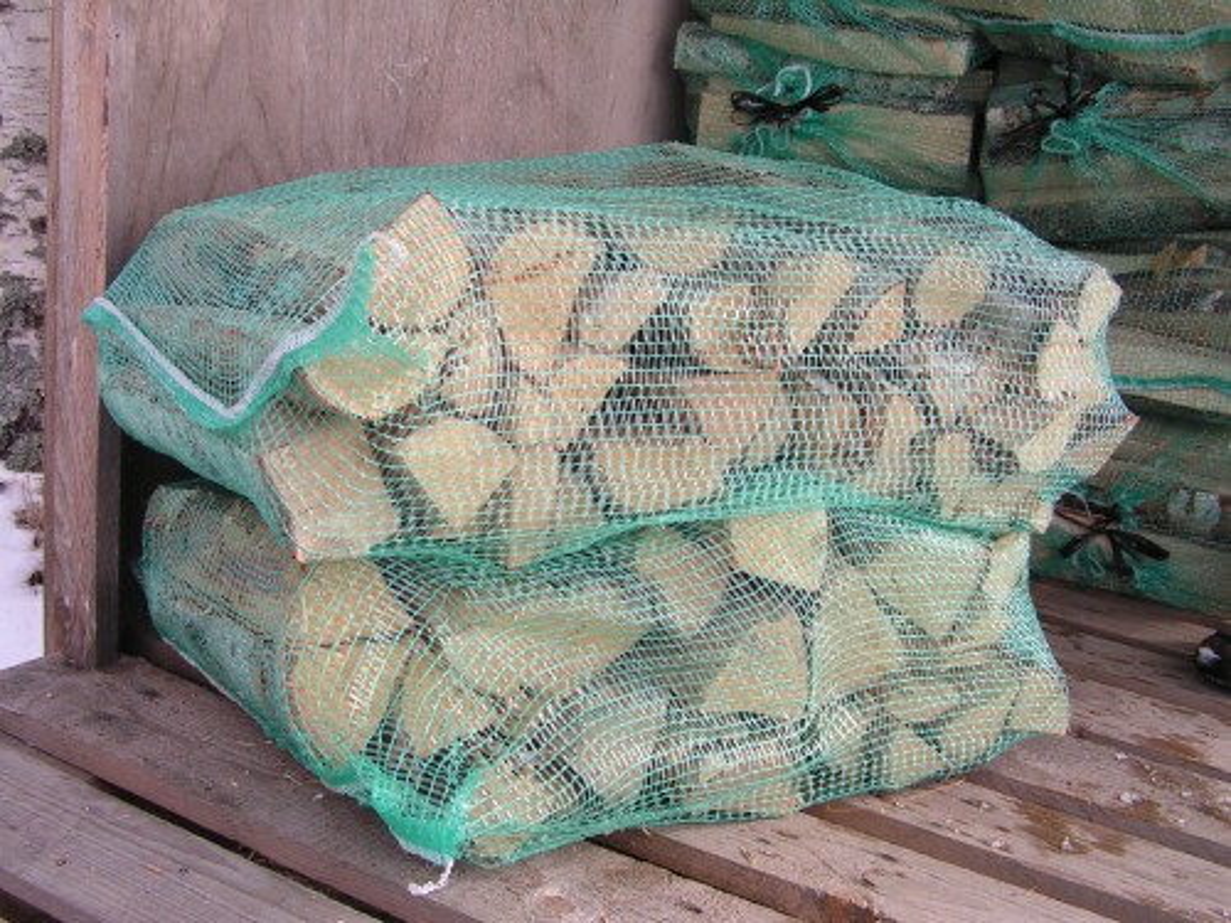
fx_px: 1351
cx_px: 616
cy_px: 462
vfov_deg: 37.7
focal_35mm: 38
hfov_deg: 49.0
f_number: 4.5
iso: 50
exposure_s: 1/125
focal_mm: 6.3
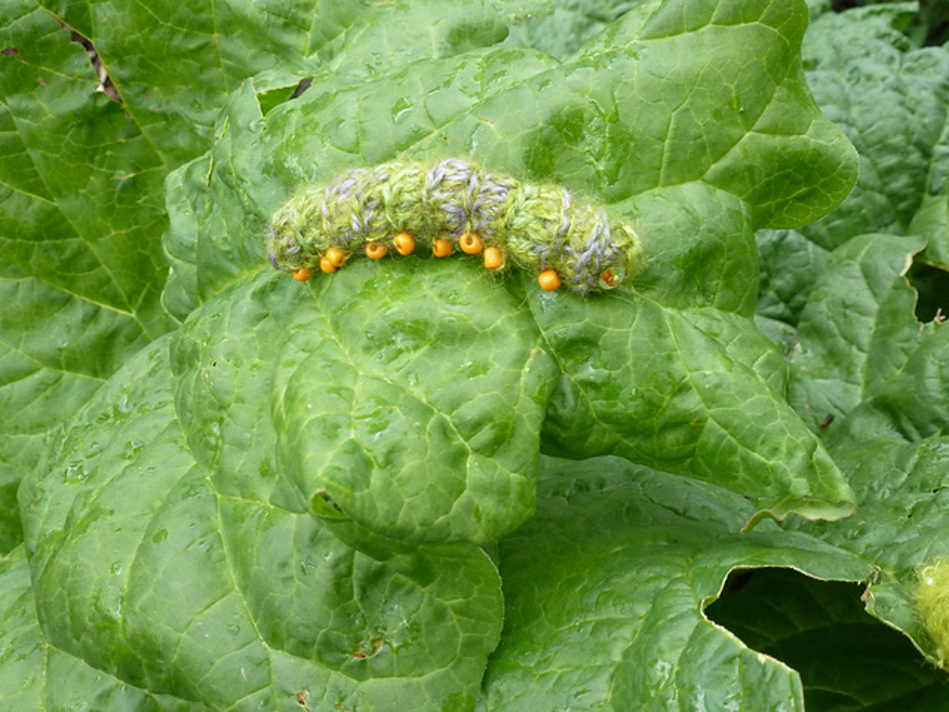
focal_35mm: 41
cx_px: 474
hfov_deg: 45.8
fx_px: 1124
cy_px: 356
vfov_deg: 35.1
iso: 250
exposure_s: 1/125
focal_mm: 7.4
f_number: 3.9
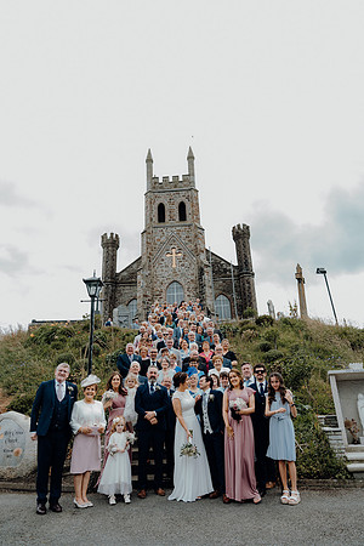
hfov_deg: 53.1
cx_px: 182
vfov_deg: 73.7
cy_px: 273
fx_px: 364
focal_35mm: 24
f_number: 2.8
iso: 125
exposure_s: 1/400
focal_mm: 24
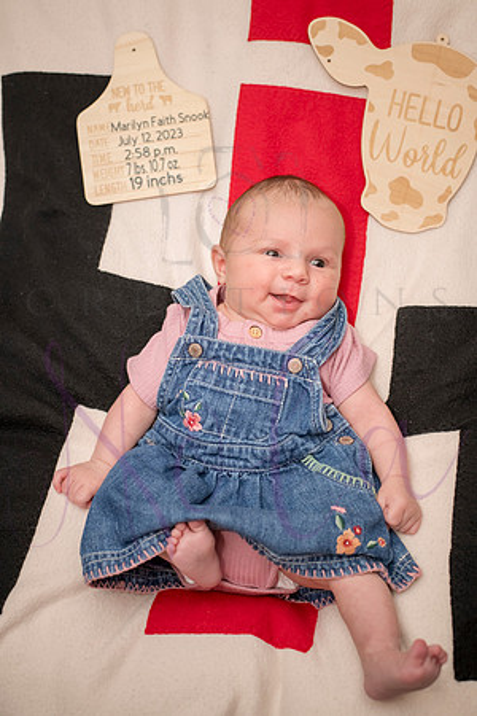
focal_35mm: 50
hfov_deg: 27.0
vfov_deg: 39.6
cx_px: 238
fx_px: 994
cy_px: 358
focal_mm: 50
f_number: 4
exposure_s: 1/250
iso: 800
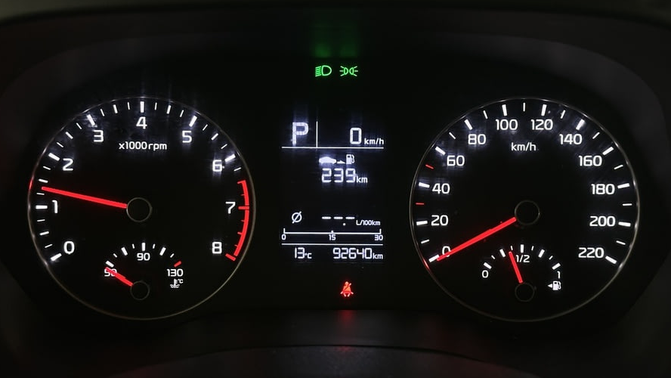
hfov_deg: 39.2
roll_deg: +0.2
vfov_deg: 22.7
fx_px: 943
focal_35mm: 53
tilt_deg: -23.1
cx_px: 335
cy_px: 184
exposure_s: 1/50
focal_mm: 6.86
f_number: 1.78
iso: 160
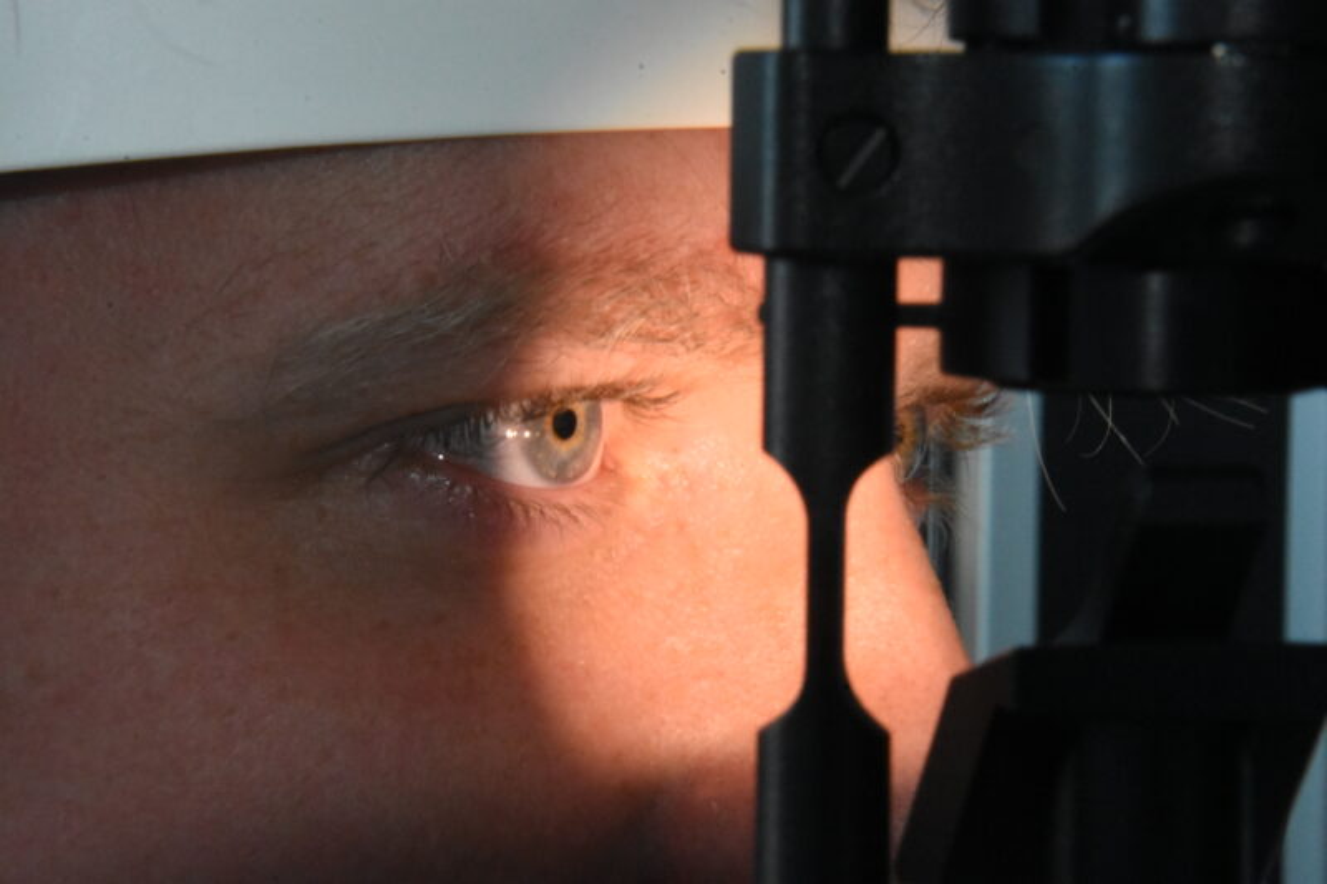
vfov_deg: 9.1
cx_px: 664
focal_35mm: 150
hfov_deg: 13.7
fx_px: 5528
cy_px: 442
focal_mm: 100
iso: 6400
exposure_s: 1/40
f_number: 29
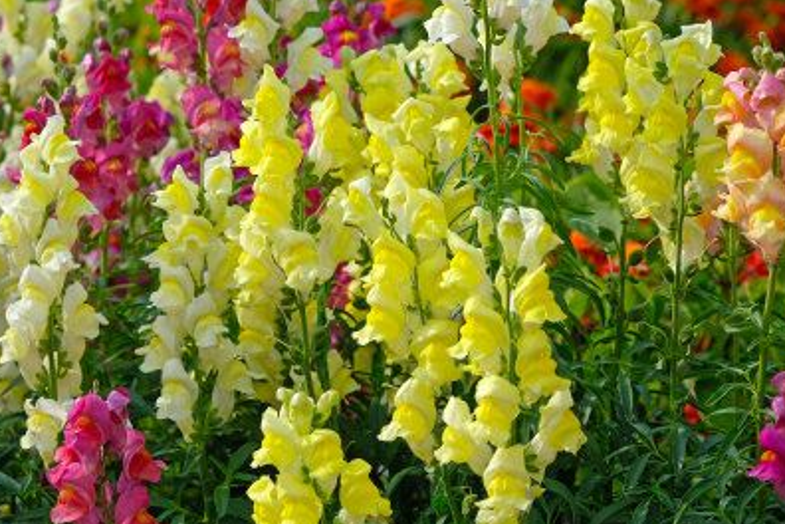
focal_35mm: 139
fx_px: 3031
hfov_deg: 14.8
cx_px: 371
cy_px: 308
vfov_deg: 9.9
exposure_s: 1/420
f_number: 6.4
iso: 200
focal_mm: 60
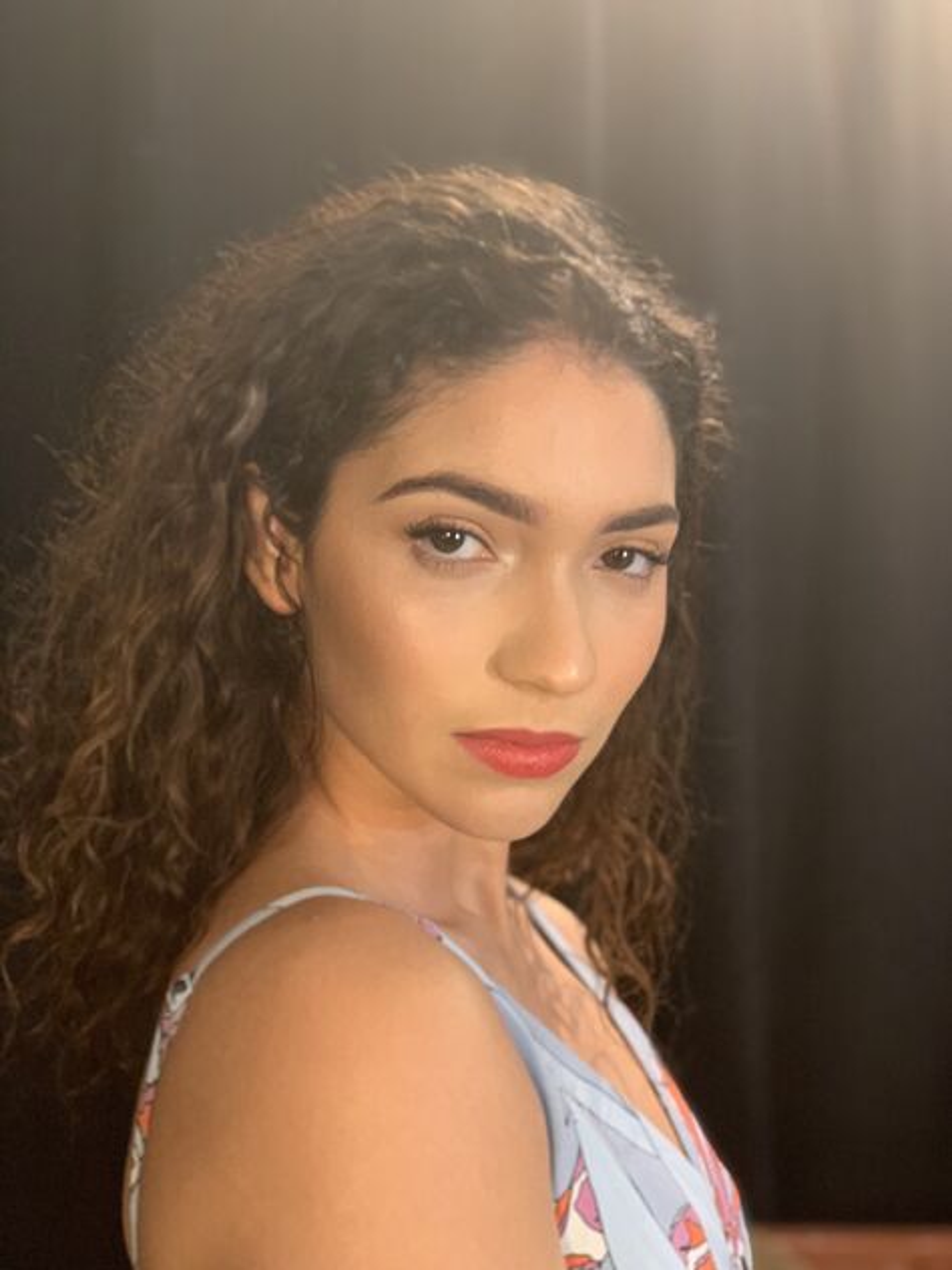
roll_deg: -2.2
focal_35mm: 52
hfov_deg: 28.0
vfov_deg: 36.8
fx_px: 1907
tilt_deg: +3.1
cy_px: 635
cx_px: 476
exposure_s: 1/40
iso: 320
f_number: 2.4
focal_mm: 6
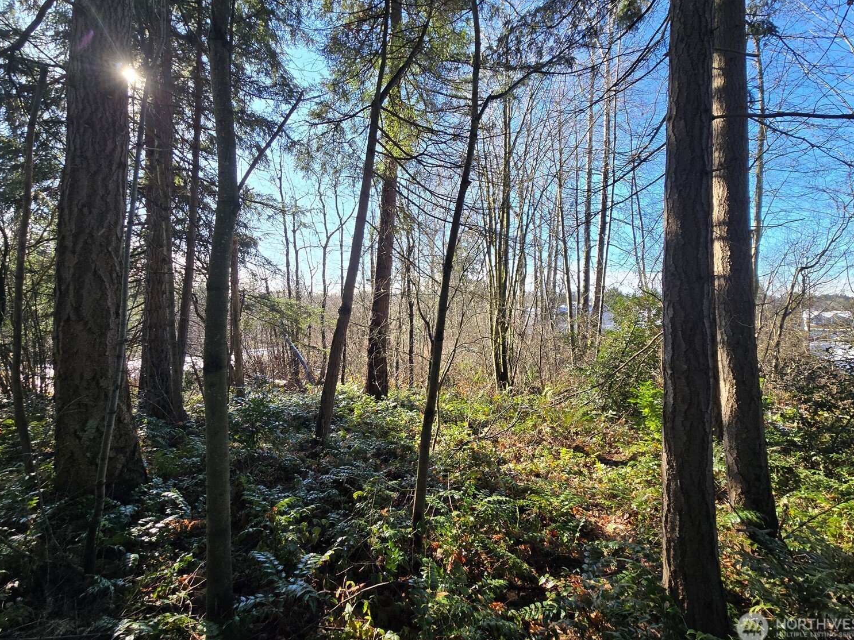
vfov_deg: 85.6
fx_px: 345
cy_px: 306
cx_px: 426
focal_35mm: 14
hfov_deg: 102.1
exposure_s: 1/403
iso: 50
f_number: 2.2
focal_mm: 2.2
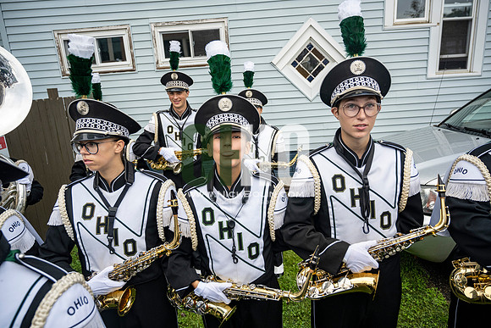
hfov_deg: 73.7
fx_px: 327
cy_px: 164
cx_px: 246
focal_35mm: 24
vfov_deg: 53.2
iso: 400
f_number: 4
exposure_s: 1/800
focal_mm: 24
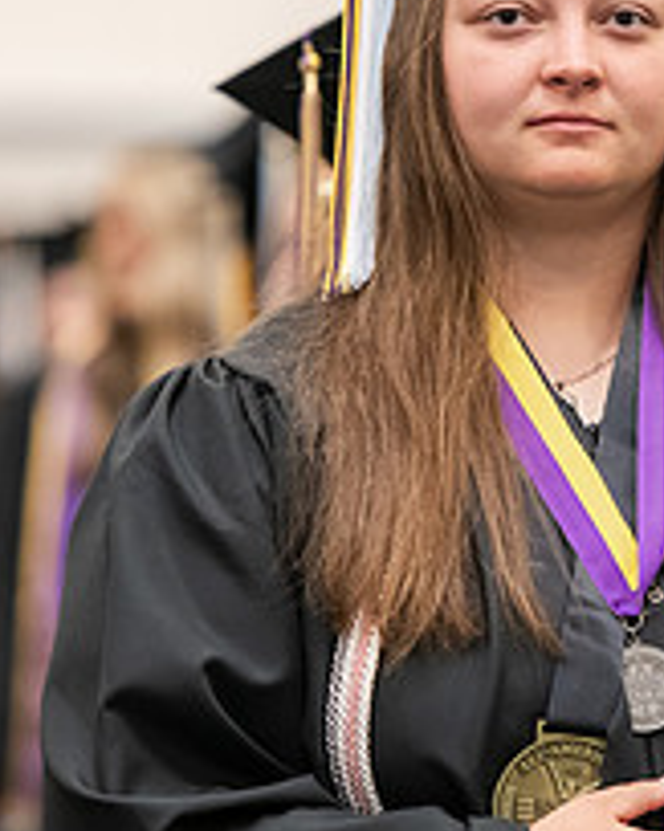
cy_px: 169
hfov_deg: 3.5
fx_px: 10841
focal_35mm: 441
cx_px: 648
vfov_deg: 4.4
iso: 2500
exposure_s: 1/200
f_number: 3.2
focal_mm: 165
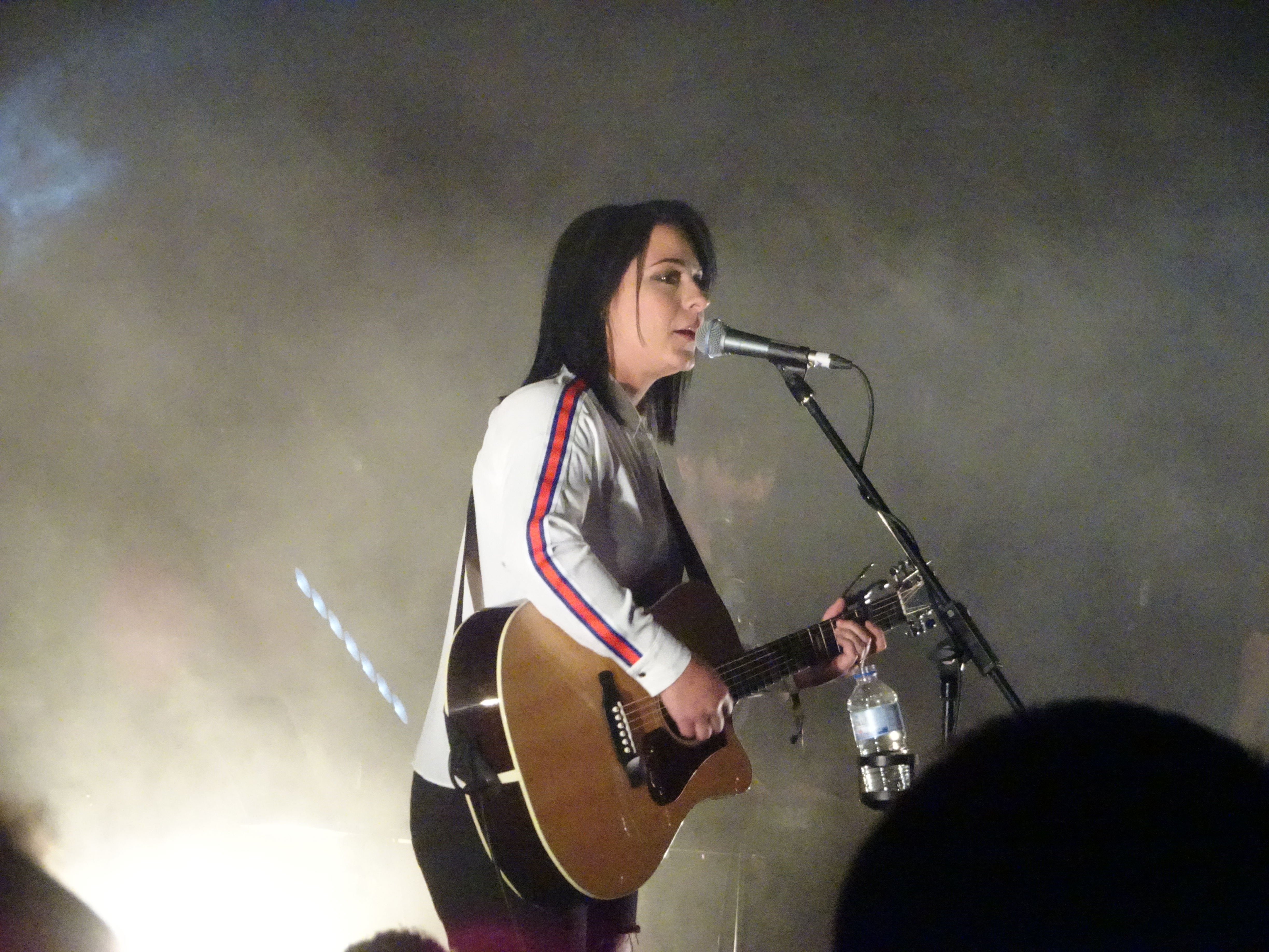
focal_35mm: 200
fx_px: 7332
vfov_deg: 7.4
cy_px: 476
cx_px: 634
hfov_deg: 9.9
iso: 2500
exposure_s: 1/125
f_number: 6.3
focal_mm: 34.17
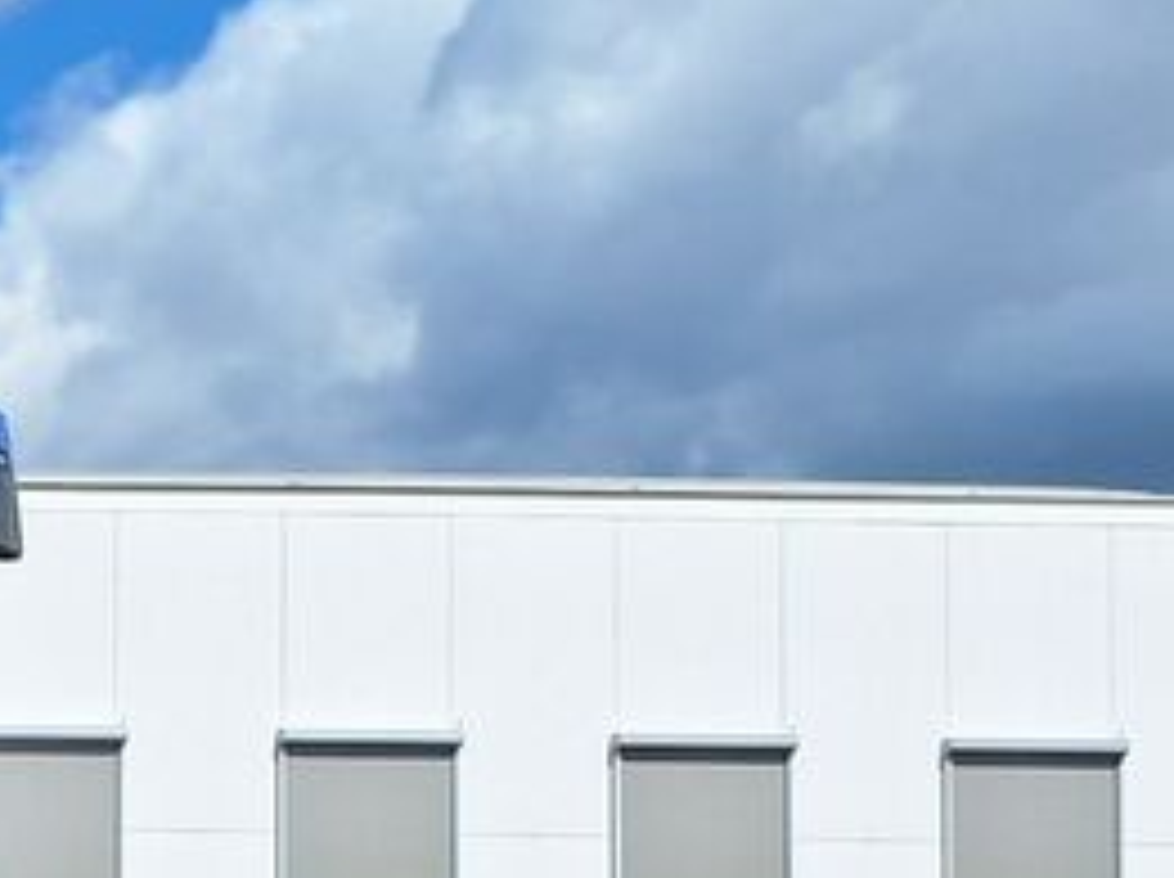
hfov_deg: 13.7
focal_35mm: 113
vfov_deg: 12.7
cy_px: 1144
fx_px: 3827
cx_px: -1448
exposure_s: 1/4717
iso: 40
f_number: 1.8
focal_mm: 5.54
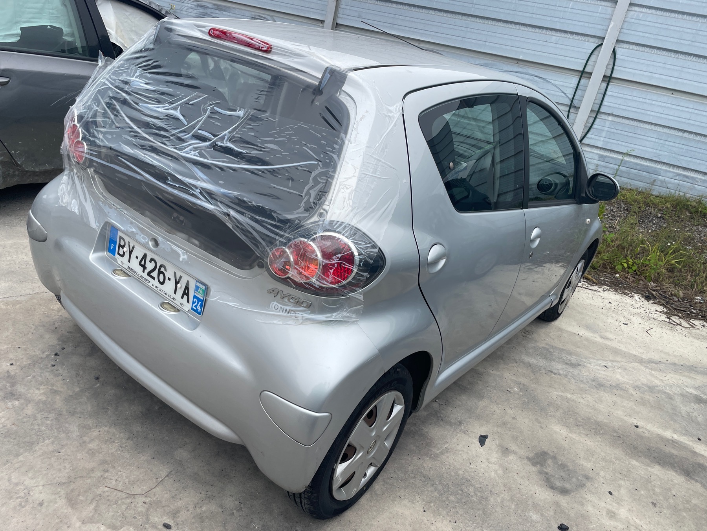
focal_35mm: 26
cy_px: 266
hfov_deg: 67.3
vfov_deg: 53.1
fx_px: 531
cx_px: 354
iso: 32
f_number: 1.6
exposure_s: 1/1043
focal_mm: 4.2
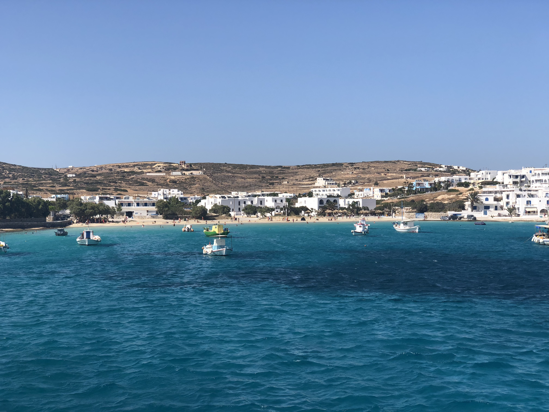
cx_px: 274
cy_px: 206
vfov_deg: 28.0
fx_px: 825
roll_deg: +0.9
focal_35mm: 52
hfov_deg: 36.8
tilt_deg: +0.3
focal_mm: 6
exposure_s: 1/1297
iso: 16
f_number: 2.4
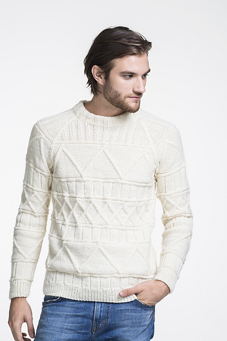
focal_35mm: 85
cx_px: 114
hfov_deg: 16.1
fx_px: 805
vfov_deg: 23.9
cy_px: 170
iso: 100
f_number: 10
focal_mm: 85
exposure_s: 1/200
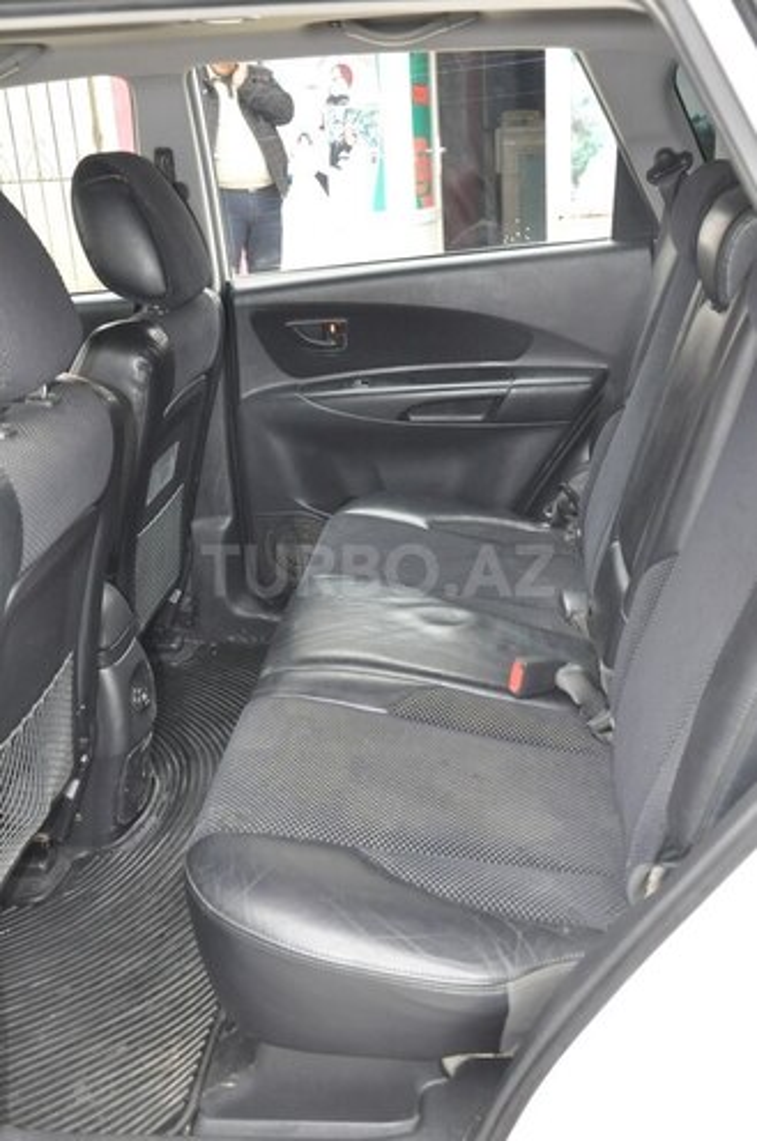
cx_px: 378
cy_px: 570
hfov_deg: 35.4
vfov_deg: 51.4
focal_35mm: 38
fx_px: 1187
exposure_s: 1/160
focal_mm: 25
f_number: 4.5
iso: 1250
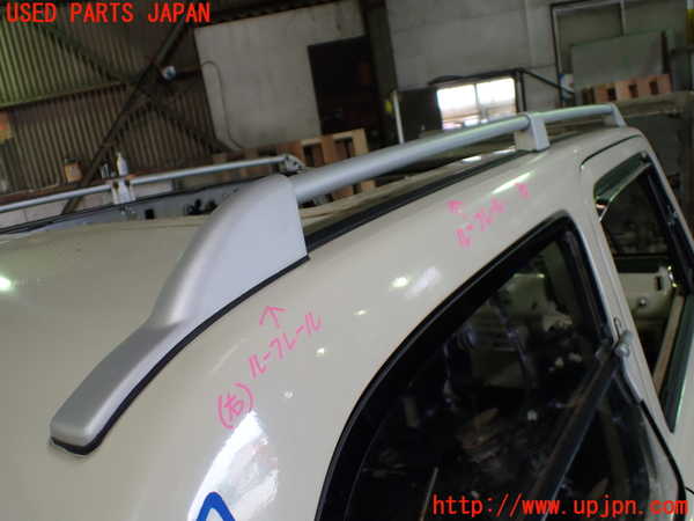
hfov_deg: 60.0
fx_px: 601
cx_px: 347
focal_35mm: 30
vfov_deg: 46.8
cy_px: 260
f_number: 2.3
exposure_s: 1/125
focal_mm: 5.4
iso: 200
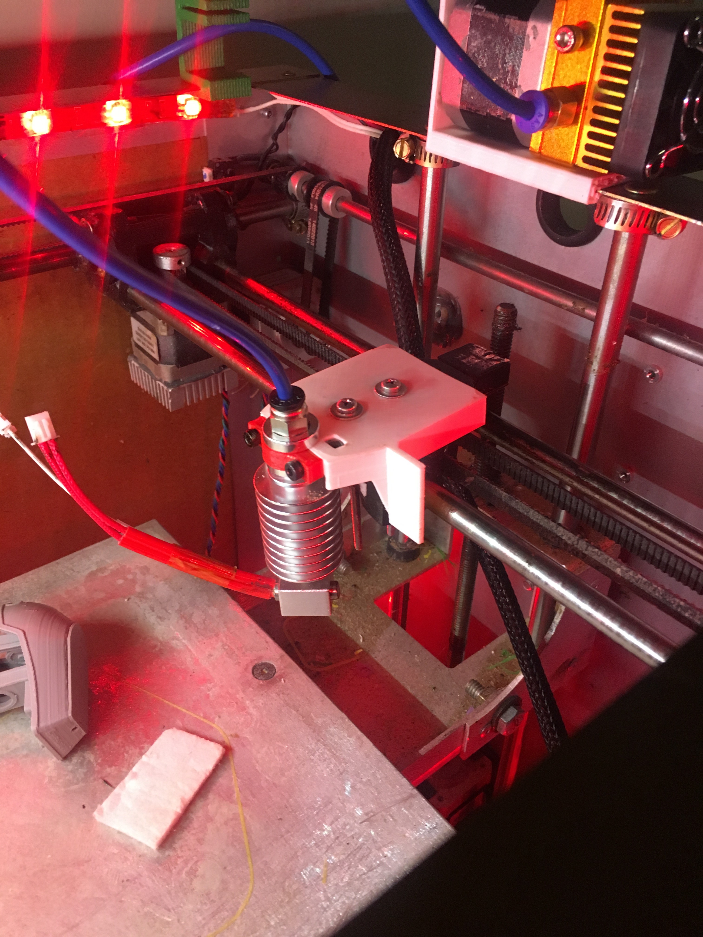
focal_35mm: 29
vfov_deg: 61.7
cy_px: 468
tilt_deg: -34.1
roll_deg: -0.7
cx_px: 352
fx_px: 785
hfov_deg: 48.2
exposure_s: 1/30
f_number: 2.2
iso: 160
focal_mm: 4.15
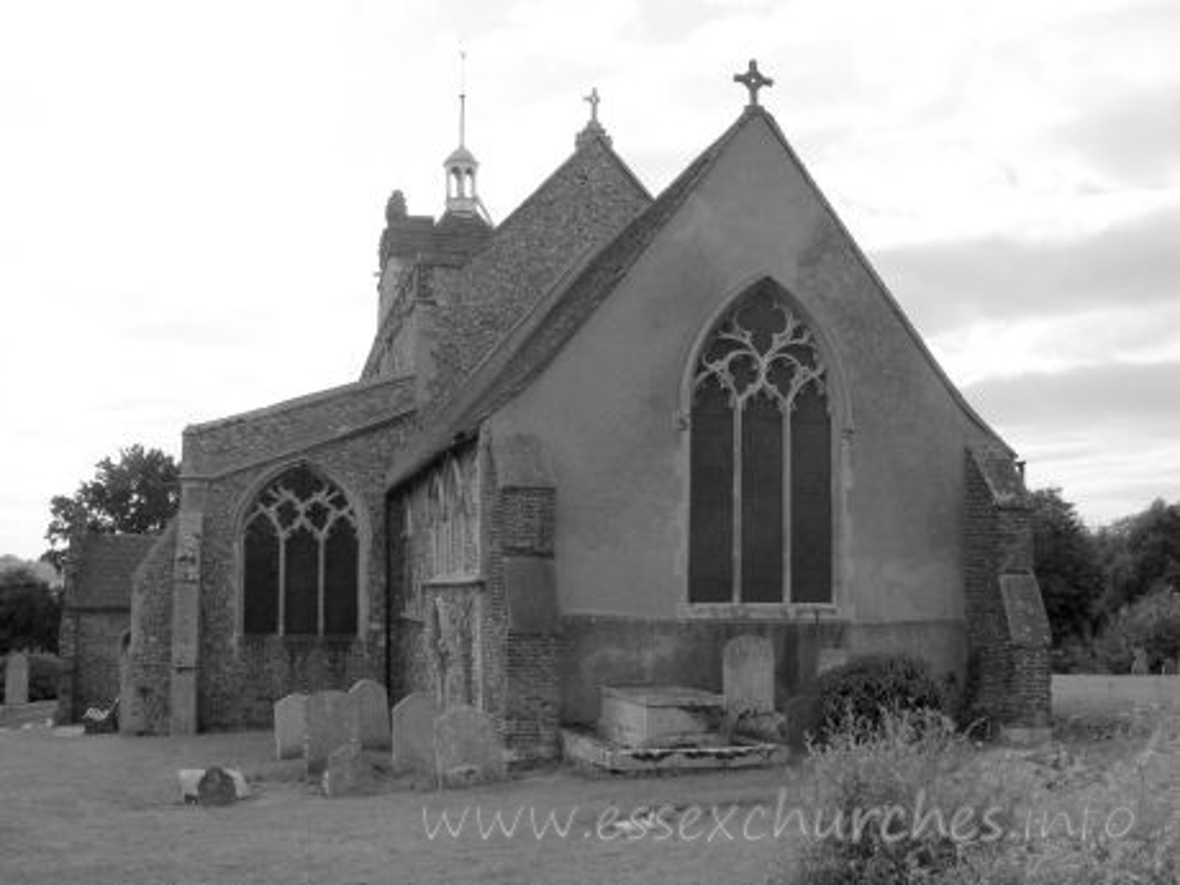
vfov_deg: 40.7
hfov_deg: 52.6
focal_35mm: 35
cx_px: 590
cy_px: 442
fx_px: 1193
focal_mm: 8.9
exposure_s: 1/172
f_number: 6.3
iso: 50
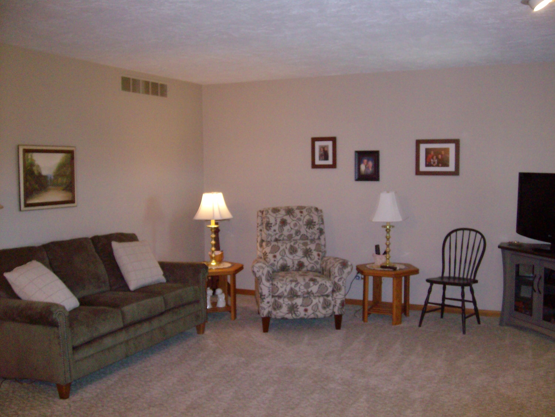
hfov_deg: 52.6
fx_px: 561
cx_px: 278
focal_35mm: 35
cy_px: 208
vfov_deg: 40.7
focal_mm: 5.8
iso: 319
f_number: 2.8
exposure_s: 1/40
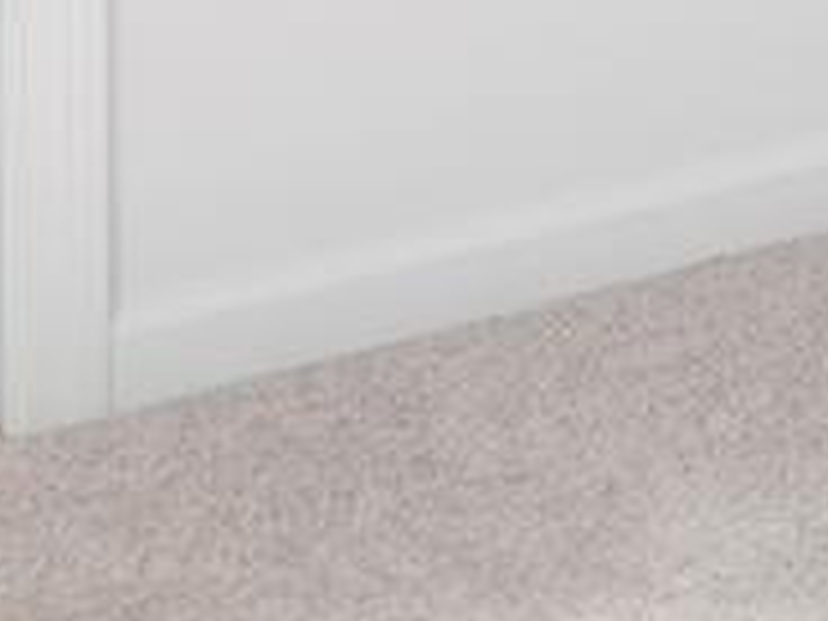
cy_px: -1143
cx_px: 2412
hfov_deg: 10.7
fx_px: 3205
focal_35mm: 134
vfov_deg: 9.2
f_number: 9
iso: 100
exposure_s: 1
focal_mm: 16
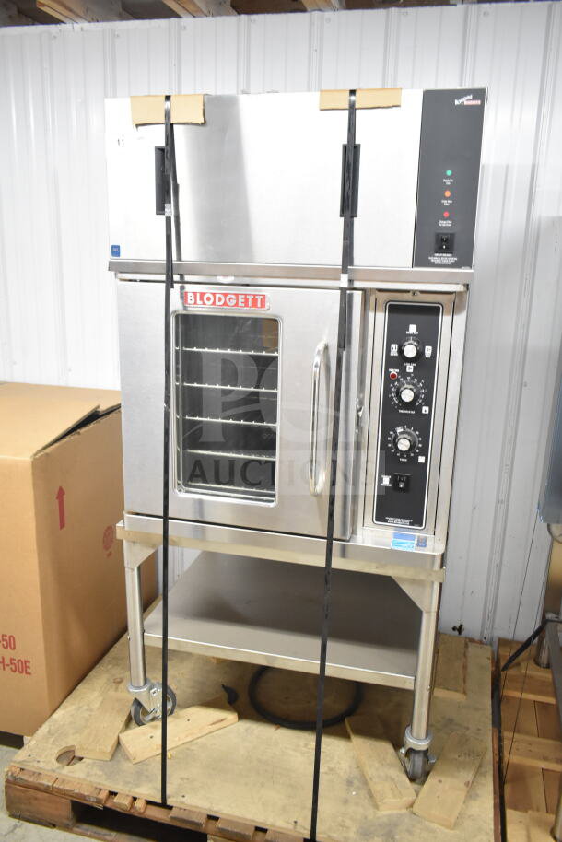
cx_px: 281
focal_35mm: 30
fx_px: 702
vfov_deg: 61.9
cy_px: 421
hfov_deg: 43.6
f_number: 3.8
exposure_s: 1/60
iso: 1600
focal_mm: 20
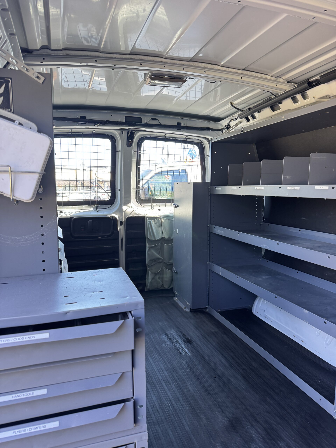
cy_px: 224
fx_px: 311
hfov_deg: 56.8
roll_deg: +1.4
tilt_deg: -4.6
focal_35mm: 24
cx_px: 168
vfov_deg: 71.6
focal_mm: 6.76
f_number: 1.78
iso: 160
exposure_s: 1/121
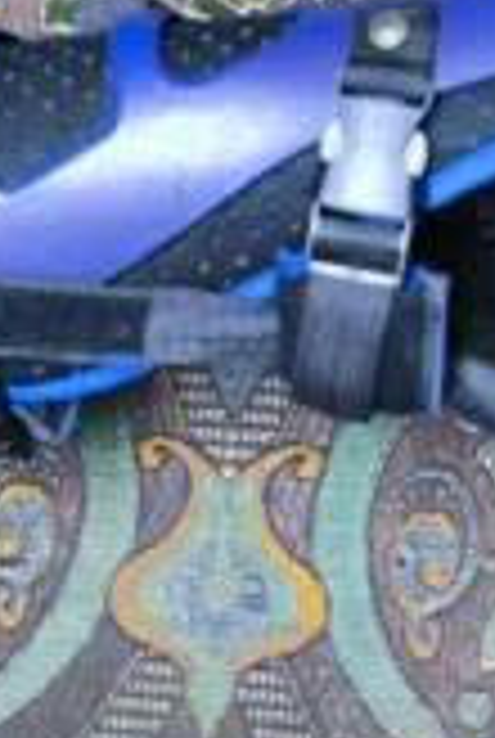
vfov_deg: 22.3
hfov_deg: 16.9
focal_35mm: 81
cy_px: -232
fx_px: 1663
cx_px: 297
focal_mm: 6.92
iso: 1250
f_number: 1.9
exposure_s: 1/25
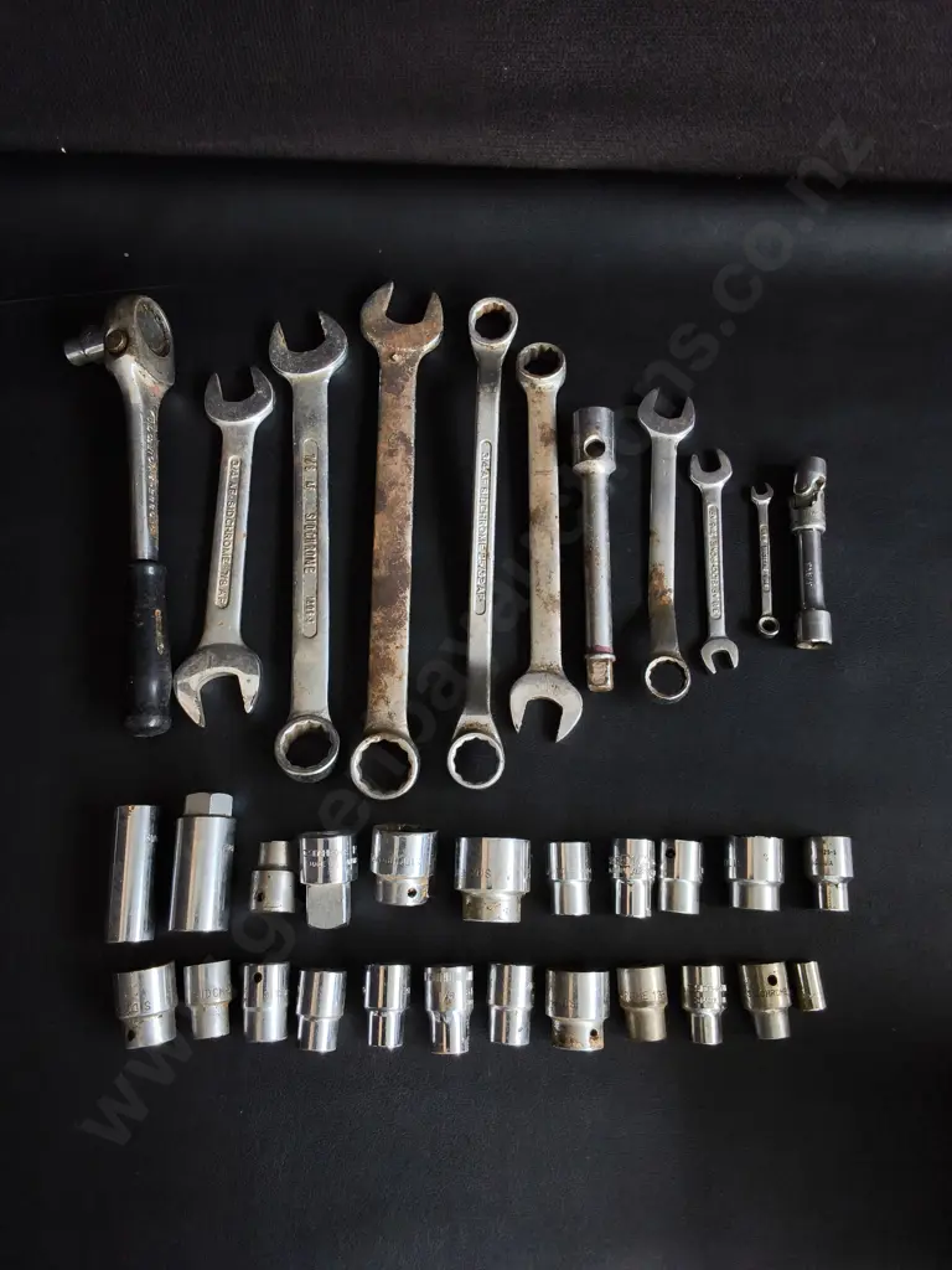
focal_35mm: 27
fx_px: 990
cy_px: 635
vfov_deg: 65.3
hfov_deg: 51.4
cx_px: 476
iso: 125
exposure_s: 1/120
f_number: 2
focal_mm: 2.87
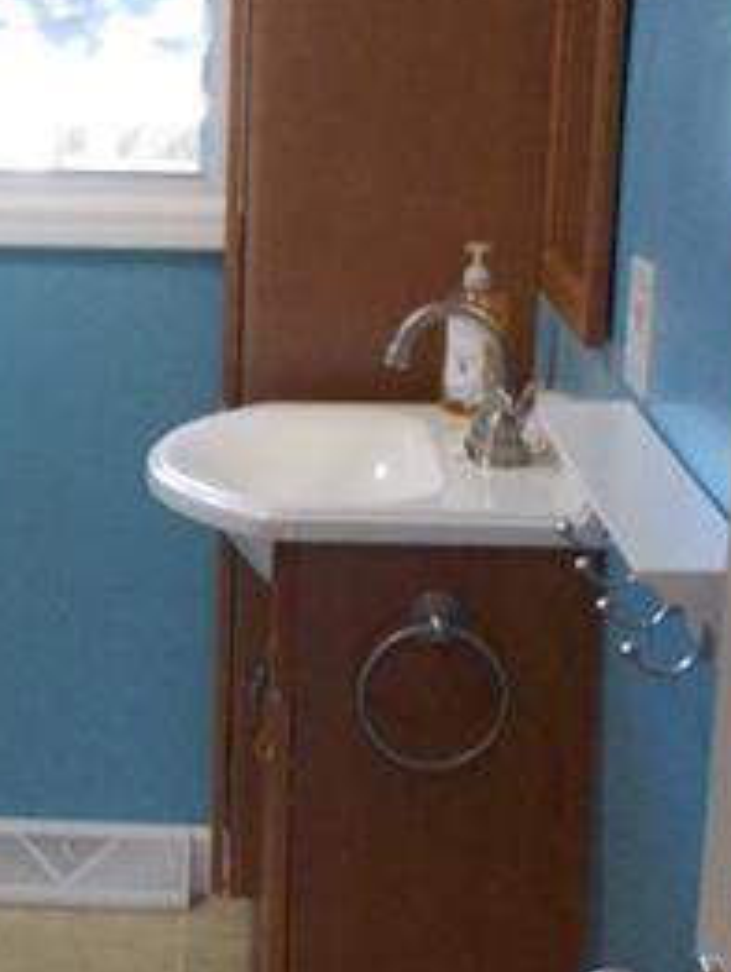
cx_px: -45
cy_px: 568
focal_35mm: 85
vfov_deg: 23.0
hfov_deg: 16.9
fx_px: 2389
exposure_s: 1/30
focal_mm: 4.1
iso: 250
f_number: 3.3
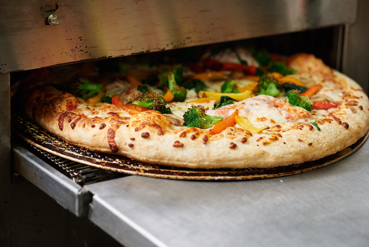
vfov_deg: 13.1
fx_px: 1077
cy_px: 124
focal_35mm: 105
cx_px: 184
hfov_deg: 19.4
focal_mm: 105
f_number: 5
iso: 1000
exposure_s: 1/200
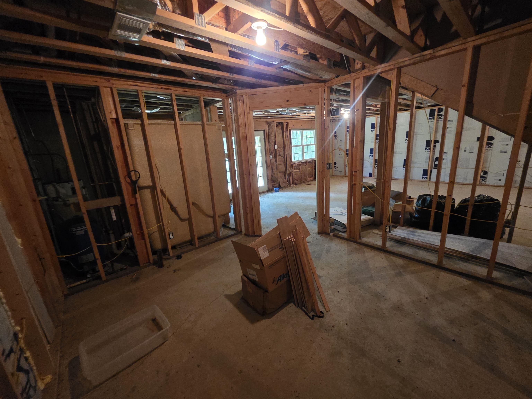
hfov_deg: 106.2
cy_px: 200
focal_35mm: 13
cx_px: 266
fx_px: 200
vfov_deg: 89.9
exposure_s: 1/60
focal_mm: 2.2
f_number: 1.9
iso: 1000
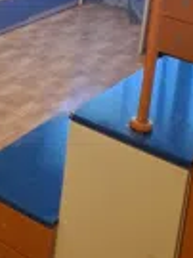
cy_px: -36
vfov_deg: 22.8
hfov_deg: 17.6
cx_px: -36
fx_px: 596
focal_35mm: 80
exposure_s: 1/50
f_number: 1.8
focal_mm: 4
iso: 400
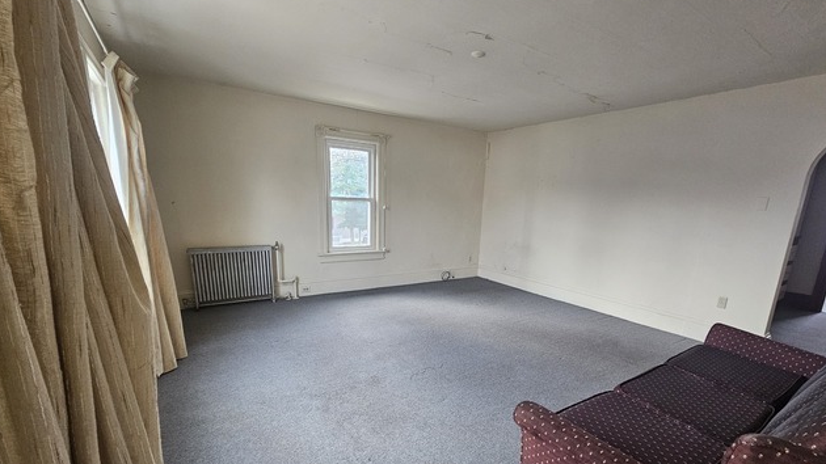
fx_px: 328
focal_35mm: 15
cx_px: 428
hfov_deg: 103.0
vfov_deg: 69.5
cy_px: 287
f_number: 2.2
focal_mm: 2.2
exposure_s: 1/77.4
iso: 250
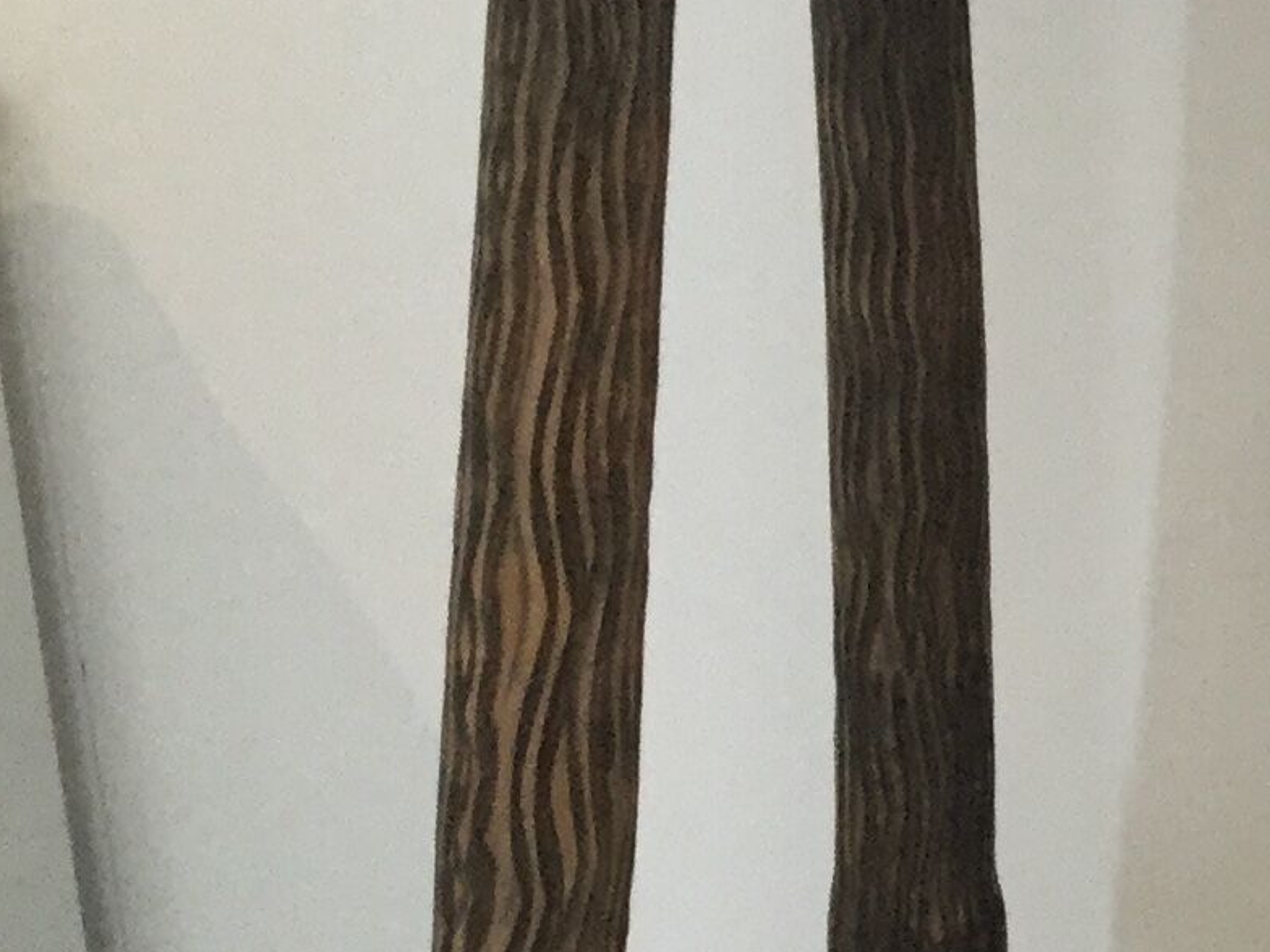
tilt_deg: -16.0
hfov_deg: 13.1
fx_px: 4733
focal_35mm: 129
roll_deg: +0.2
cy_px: 895
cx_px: 2574
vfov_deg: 11.4
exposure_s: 1/33
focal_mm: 3.3
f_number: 2.4
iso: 125
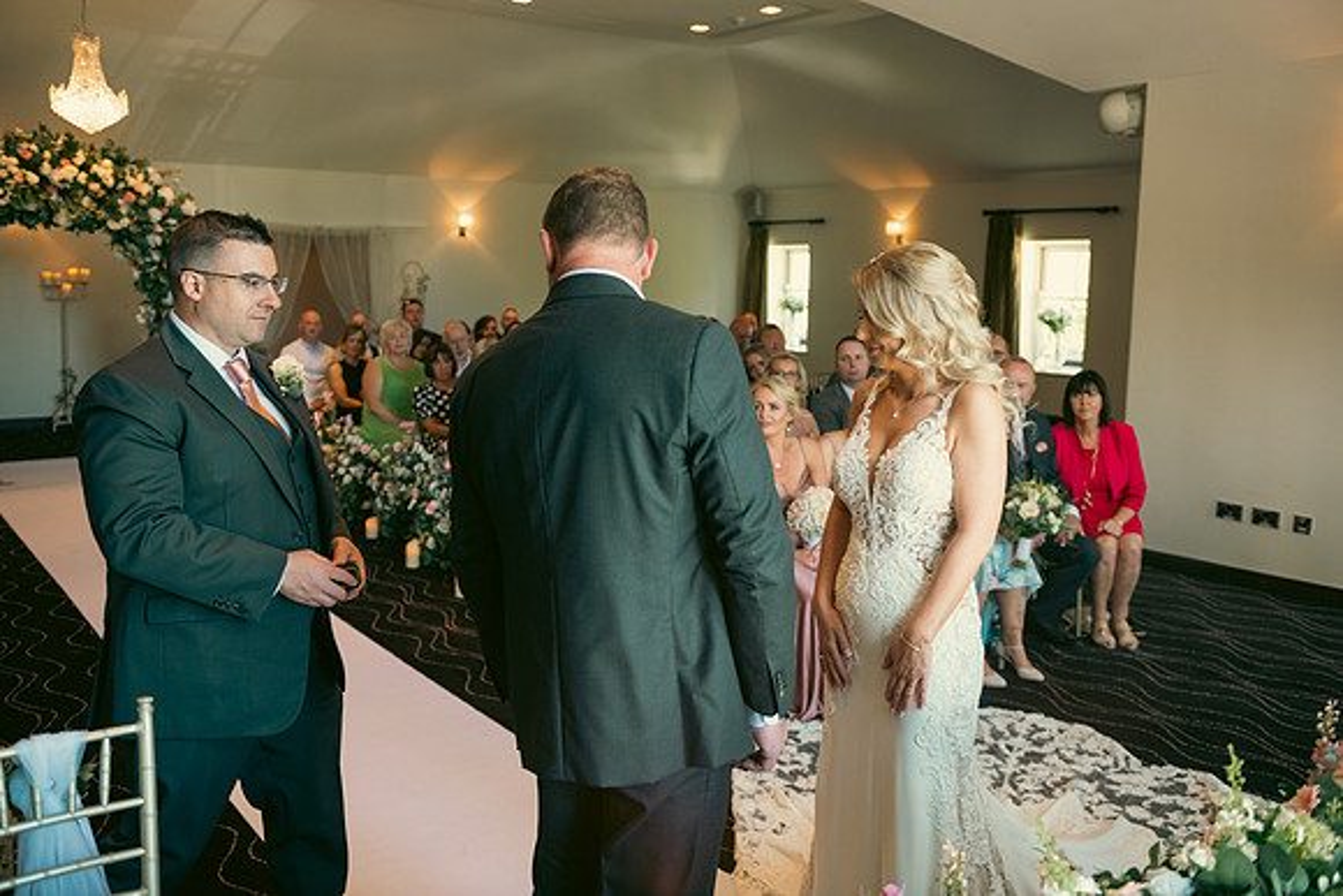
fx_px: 1194
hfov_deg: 58.7
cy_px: 448
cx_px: 672
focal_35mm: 32
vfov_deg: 41.1
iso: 1000
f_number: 3.5
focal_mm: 32
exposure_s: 1/160
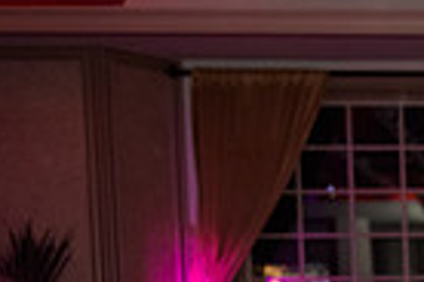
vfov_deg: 10.2
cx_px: 799
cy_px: 434
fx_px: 1531
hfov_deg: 13.8
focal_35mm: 130
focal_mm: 31
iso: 1600
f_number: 3.2
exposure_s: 1/125
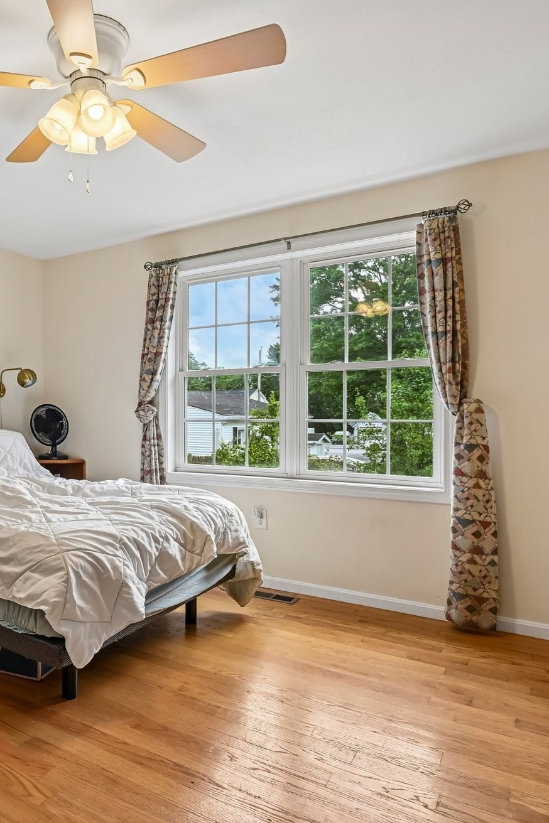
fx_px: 572
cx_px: 94
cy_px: 417
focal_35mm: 25
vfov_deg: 71.5
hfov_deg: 47.9
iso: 400
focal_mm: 16
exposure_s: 1/40
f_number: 8
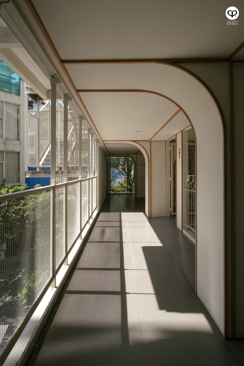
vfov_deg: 90.0
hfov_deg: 67.4
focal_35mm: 18
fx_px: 183
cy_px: 183
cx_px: 122
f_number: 4
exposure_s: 1/1000
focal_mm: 12
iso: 160
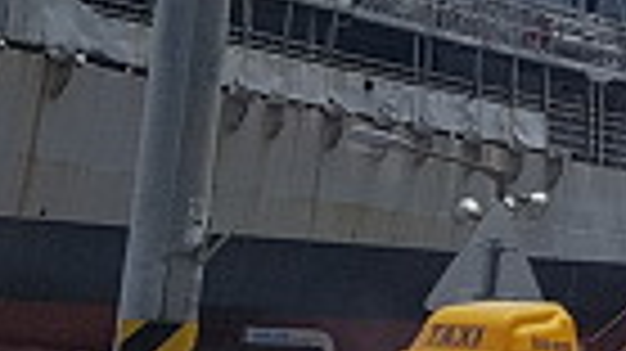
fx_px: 3467
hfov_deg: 9.1
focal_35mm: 209
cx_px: 1567
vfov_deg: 5.8
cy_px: -4
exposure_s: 1/5296
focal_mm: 4.2
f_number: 1.7
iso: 50
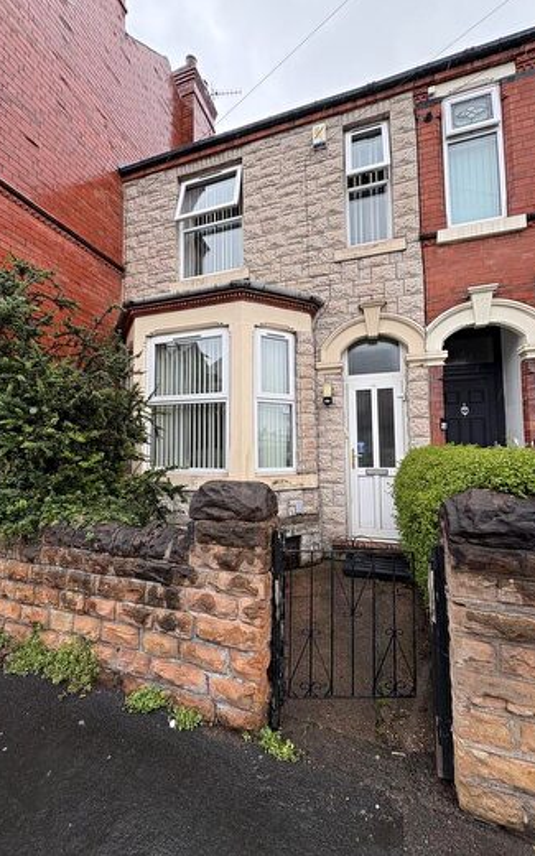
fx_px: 350
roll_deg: +0.9
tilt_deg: +4.9
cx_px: 252
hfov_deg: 74.7
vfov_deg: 101.5
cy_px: 426
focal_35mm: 15
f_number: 2.2
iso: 40
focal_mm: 2.22
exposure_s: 1/274
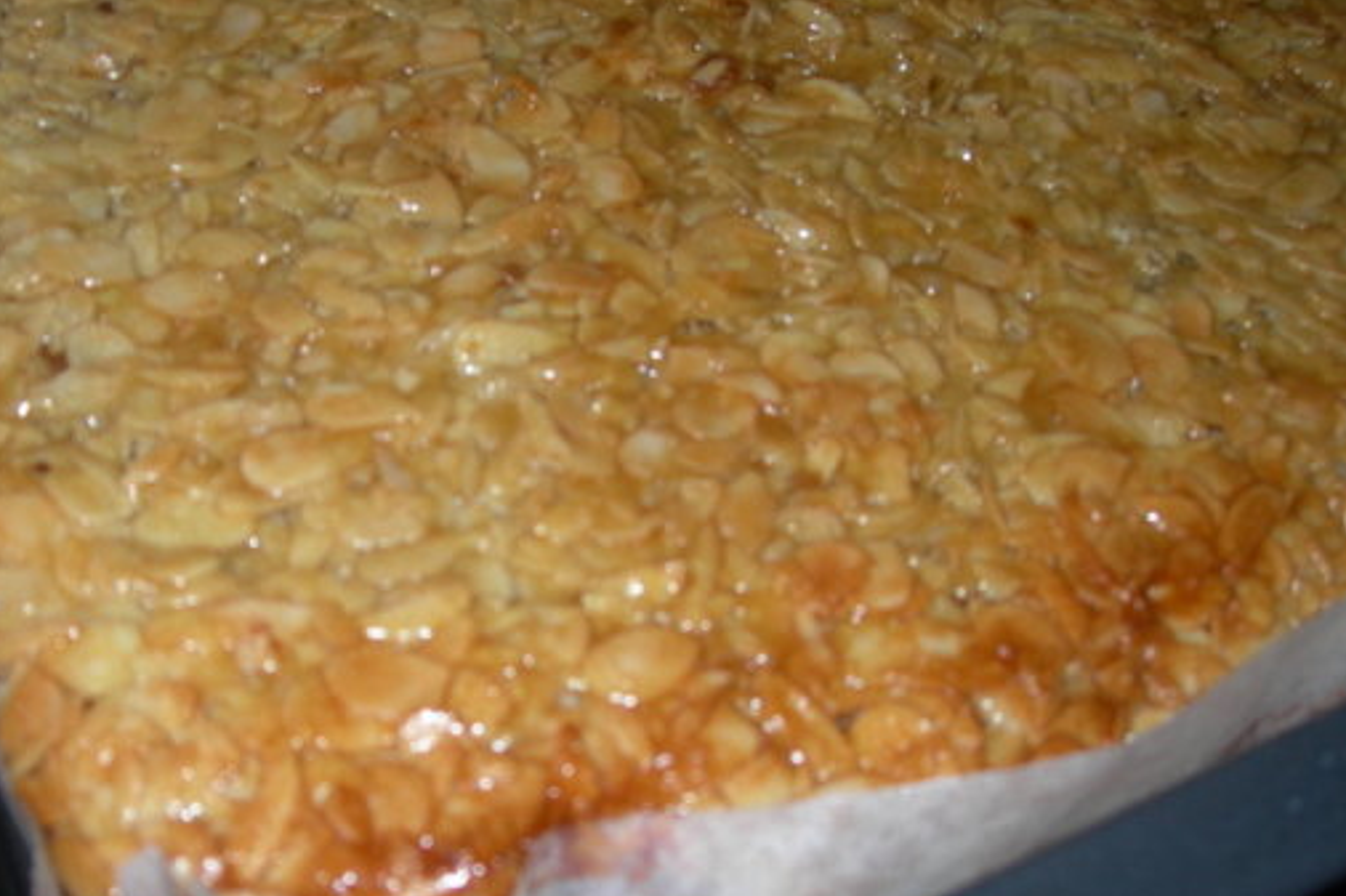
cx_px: 537
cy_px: 484
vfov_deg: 27.0
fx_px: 1869
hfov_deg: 39.4
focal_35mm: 50
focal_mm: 7.8
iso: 50
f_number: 2.8
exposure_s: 1/60.1
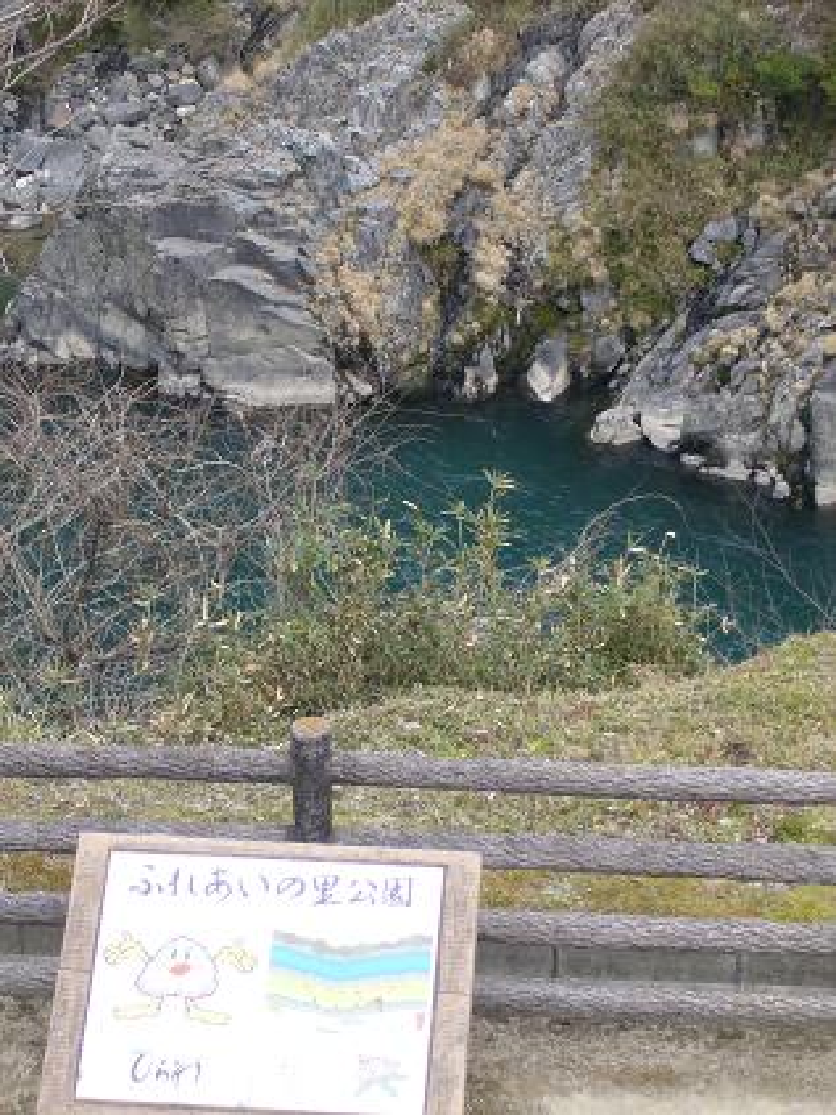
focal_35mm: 105
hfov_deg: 14.1
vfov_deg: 18.7
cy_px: 558
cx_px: 418
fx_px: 3383
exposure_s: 1/60
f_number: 5
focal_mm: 17.4
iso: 80
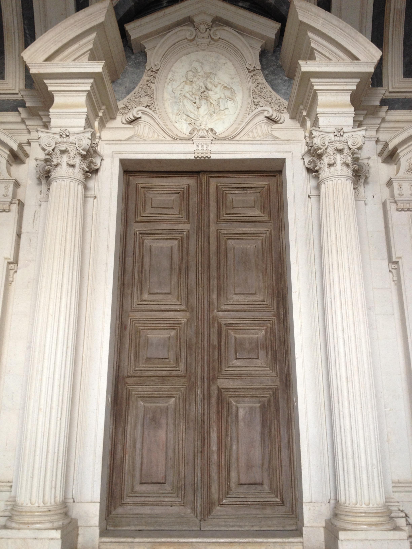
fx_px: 555
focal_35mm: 35
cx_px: 206
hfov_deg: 40.7
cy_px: 274
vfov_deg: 52.6
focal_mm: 4.28
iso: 100
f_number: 2.4
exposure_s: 1/20
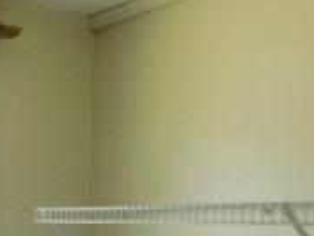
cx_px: 37
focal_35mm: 83
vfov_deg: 15.8
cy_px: 394
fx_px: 753
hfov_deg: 23.0
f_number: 3
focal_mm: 4
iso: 125
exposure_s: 1/50
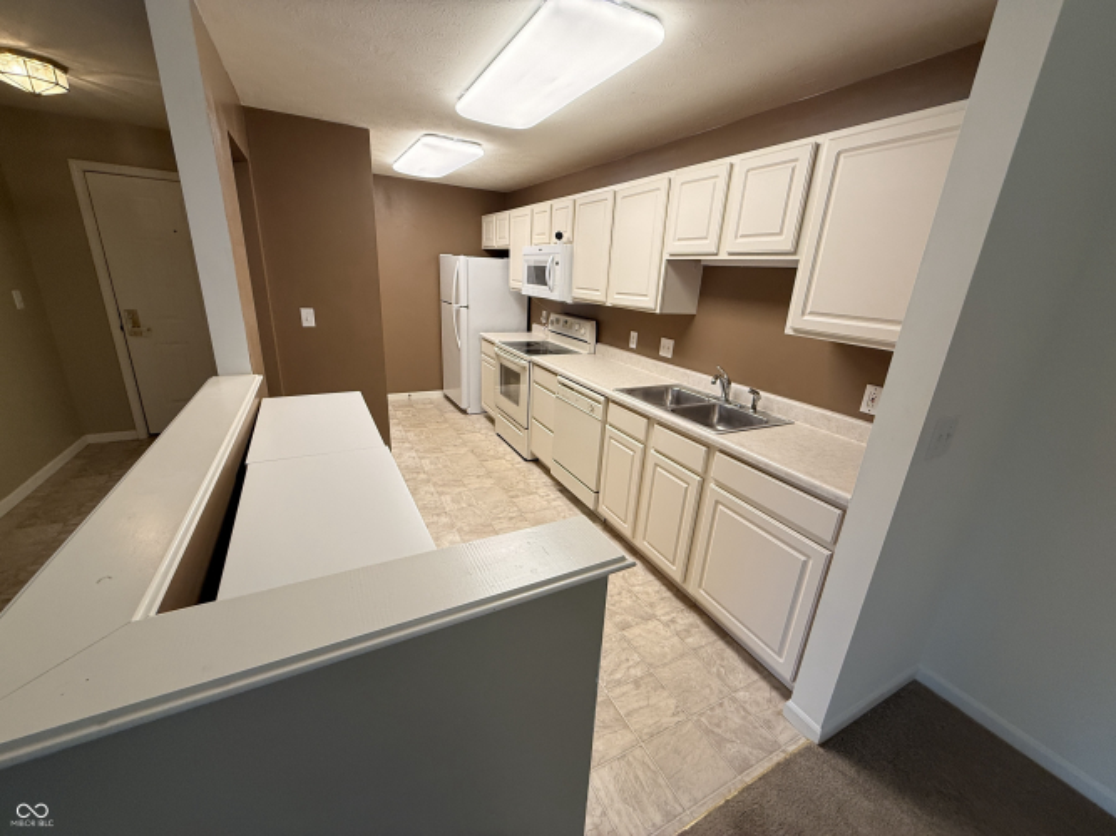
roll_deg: -2.8
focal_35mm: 14
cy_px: 418
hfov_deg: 102.1
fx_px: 451
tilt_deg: -18.3
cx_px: 558
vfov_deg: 85.7
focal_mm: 2.22
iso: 125
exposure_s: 1/120
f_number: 2.2
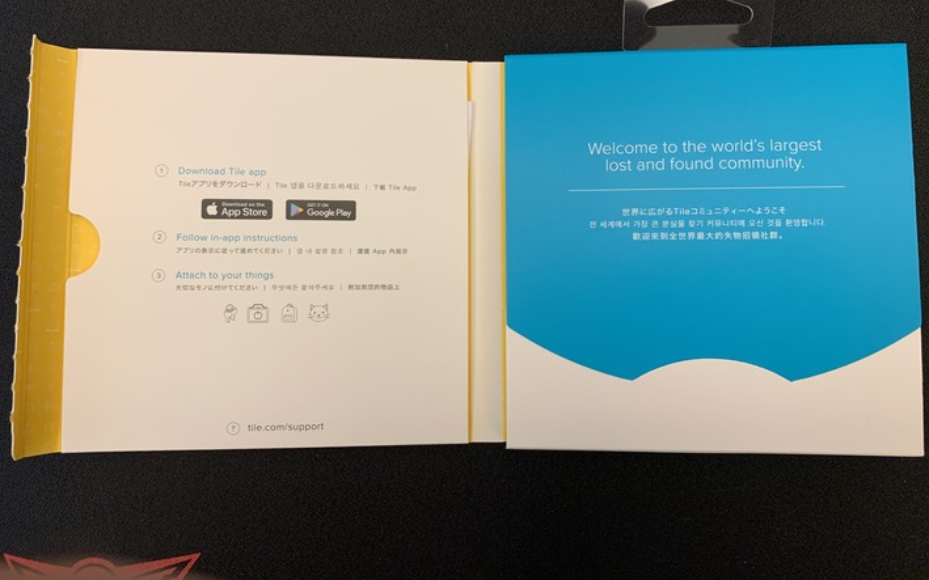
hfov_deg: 66.5
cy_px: 238
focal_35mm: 28
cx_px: 468
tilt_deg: -85.9
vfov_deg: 44.3
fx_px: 709
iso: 125
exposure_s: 1/60
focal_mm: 4.25
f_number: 1.8
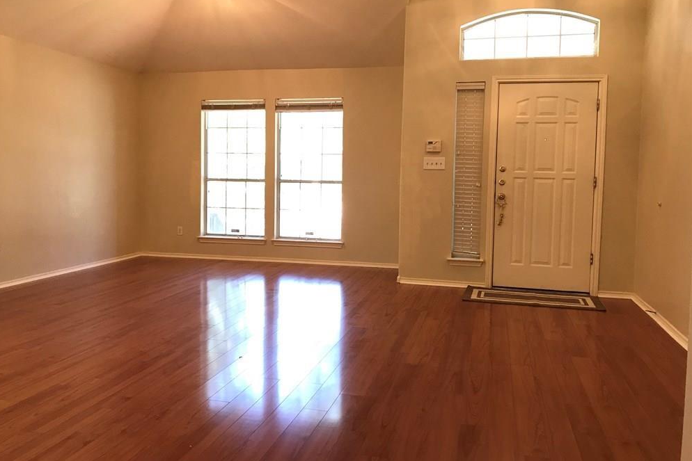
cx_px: 338
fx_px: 577
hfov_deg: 61.9
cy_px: 207
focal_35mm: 30
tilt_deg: -3.7
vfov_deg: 43.6
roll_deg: -0.5
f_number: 1.8
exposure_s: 1/20
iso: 40
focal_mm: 3.99
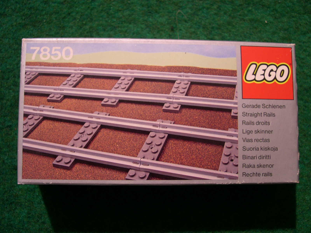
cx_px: 156
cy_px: 116
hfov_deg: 49.0
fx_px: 341
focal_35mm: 38
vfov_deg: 37.7
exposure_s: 1/5.7
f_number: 2.8
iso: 124
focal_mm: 8
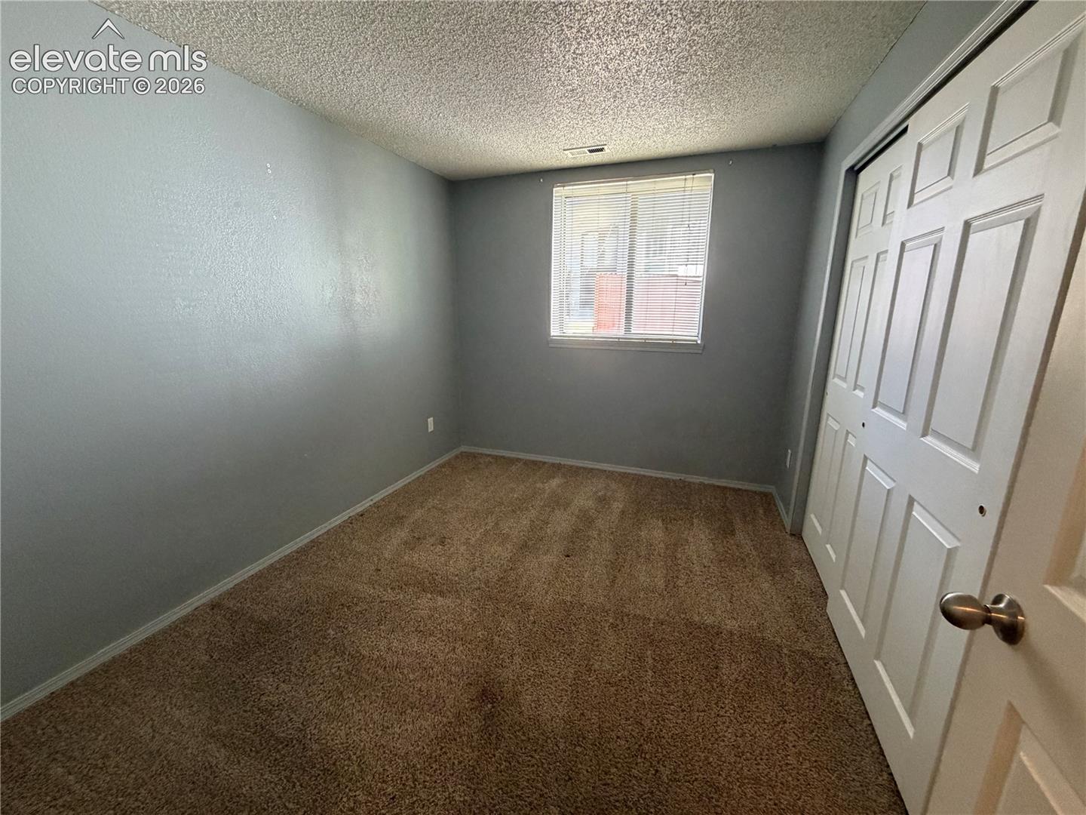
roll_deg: +1.4
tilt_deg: -13.7
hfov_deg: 102.1
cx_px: 543
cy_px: 408
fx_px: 439
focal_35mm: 14
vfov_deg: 85.7
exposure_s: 1/60
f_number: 2.2
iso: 400
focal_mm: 2.22
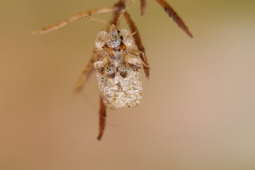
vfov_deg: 46.4
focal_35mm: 28
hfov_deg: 65.5
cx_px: 128
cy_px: 91
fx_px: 198
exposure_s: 1/179
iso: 50
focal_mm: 5.4
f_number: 1.8
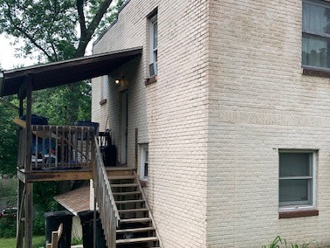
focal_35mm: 44
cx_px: 247
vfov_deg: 32.9
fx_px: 420
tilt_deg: +0.7
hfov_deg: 41.7
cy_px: 142
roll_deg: -0.2
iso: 25
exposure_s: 1/1190
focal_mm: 4.25
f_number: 1.8
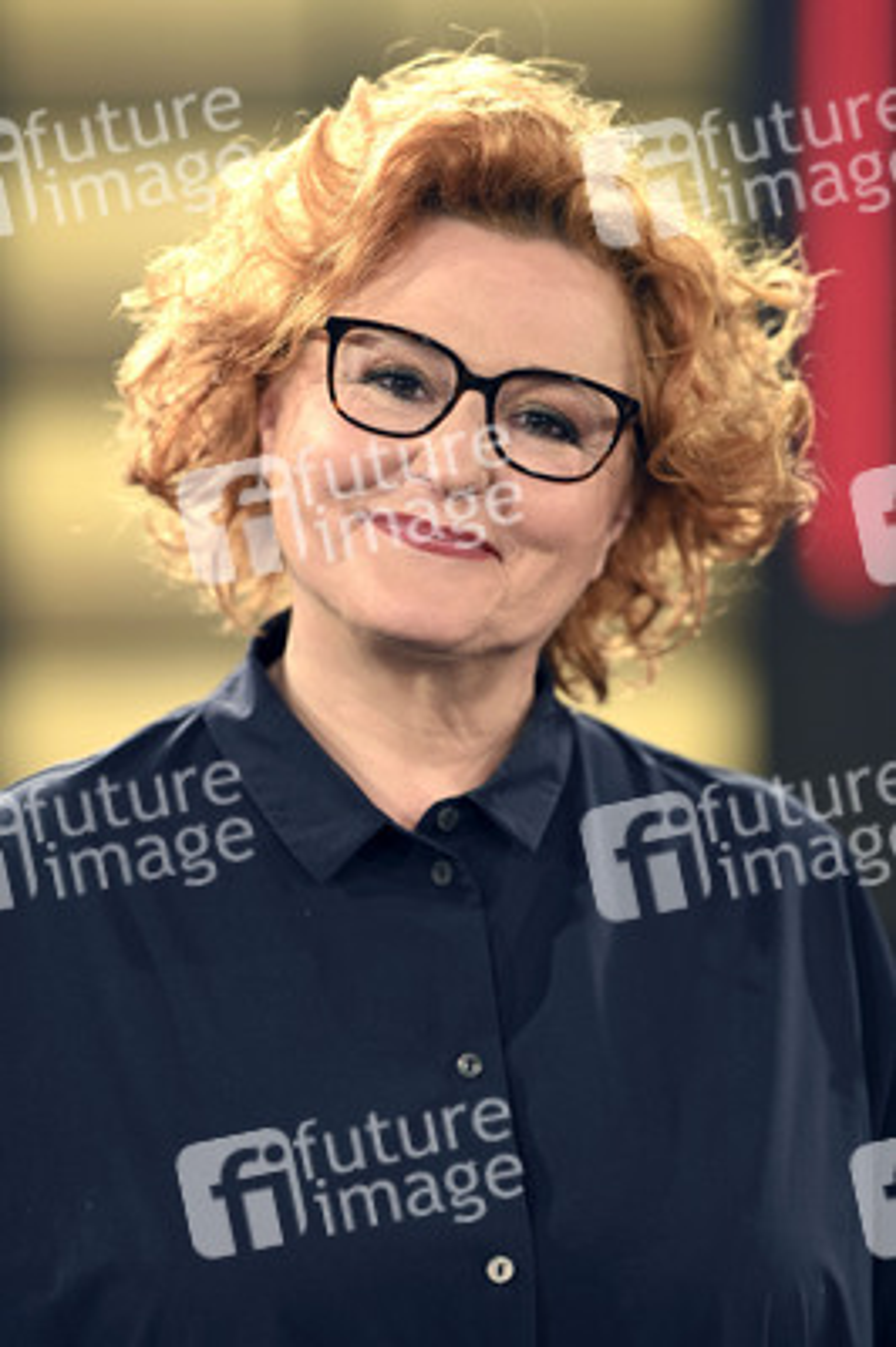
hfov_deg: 10.1
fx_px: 5048
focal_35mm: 135
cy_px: 674
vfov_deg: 15.2
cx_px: 448
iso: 1000
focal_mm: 135
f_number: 2
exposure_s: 1/250
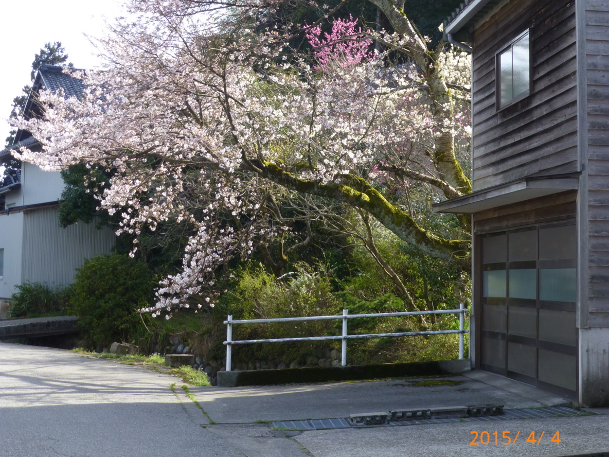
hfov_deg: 26.7
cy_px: 76
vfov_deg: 19.9
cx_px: 304
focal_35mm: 73
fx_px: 1284
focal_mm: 9.7
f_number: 4.6
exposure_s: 1/160
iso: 100
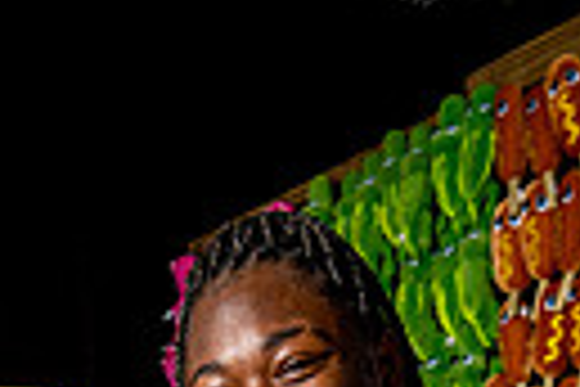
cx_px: 193
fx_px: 1353
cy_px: 994
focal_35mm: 84
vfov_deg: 12.1
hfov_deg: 24.1
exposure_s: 1/250
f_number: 5.6
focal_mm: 24
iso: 100
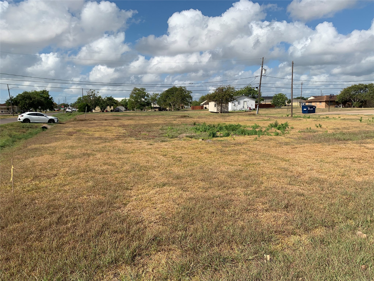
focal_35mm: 26
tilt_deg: -6.2
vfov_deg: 53.1
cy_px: 140
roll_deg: +1.1
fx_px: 281
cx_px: 187
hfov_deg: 67.3
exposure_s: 1/3401
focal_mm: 4.25
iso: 25
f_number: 1.8
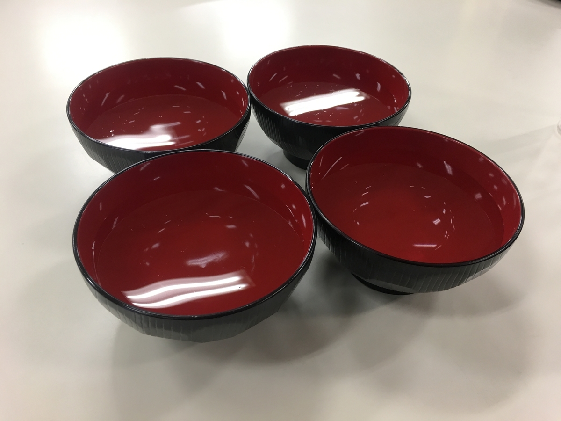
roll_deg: -3.7
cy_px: 210
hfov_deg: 61.7
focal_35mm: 29
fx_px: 470
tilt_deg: -44.7
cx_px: 280
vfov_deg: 48.2
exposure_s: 1/30
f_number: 2.2
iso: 64
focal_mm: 4.15
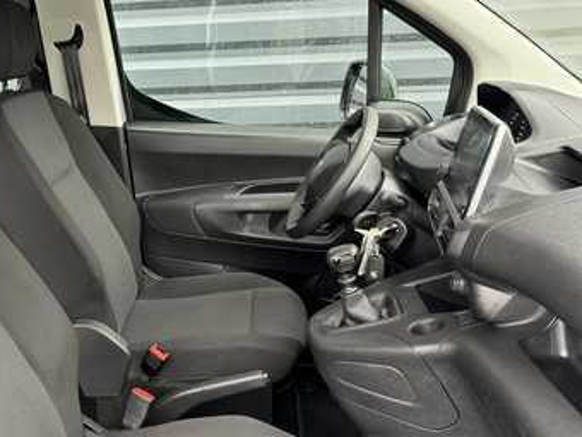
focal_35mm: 36
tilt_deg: -22.7
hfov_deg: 49.4
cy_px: 299
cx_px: 147
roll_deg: +2.7
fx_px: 605
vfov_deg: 39.1
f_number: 1.78
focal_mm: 6.76
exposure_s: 1/101
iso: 200
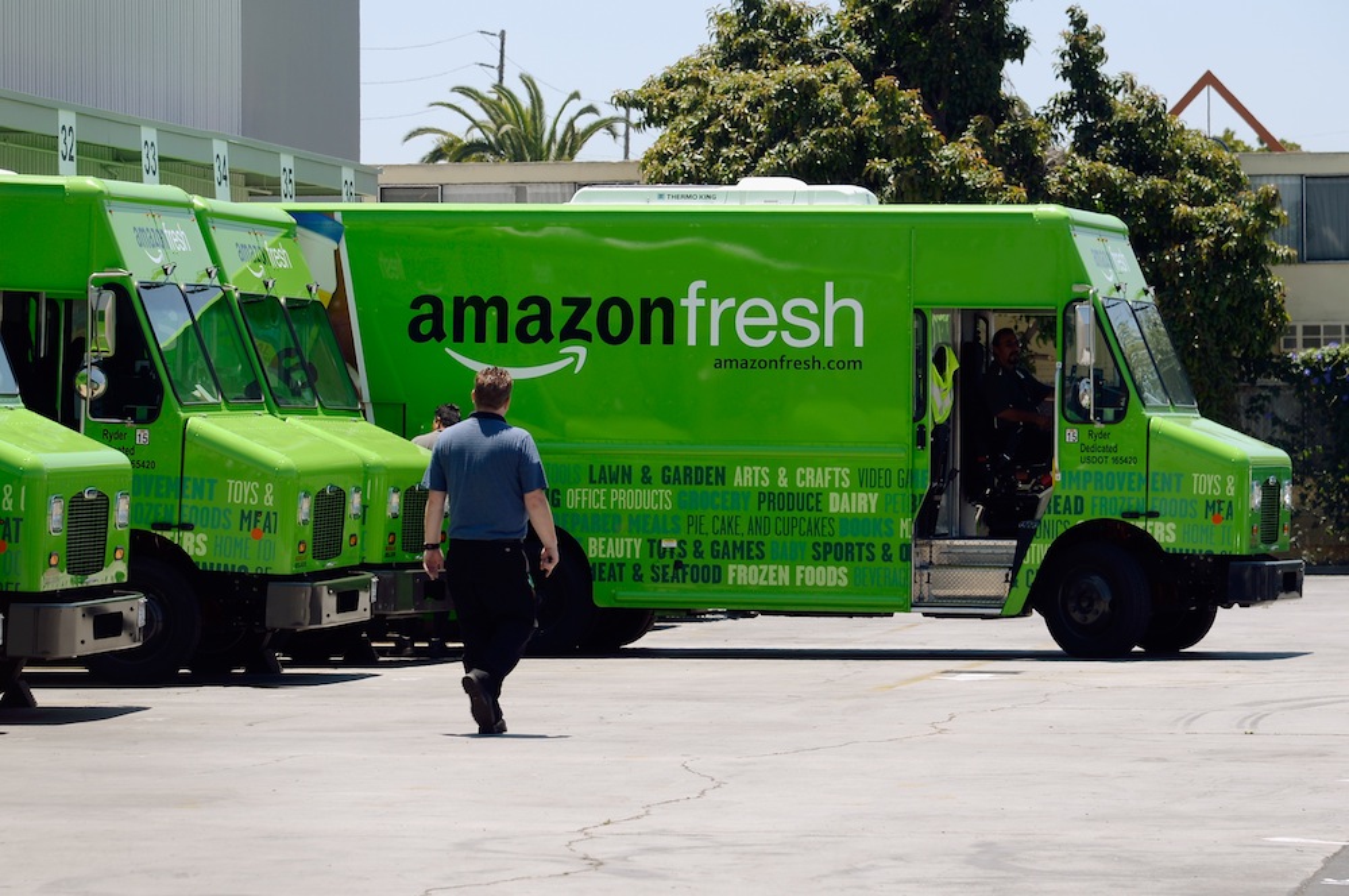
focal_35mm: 120
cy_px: 448
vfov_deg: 11.4
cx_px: 674
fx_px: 4491
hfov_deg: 17.1
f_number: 8
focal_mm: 120
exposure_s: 1/125
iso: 50
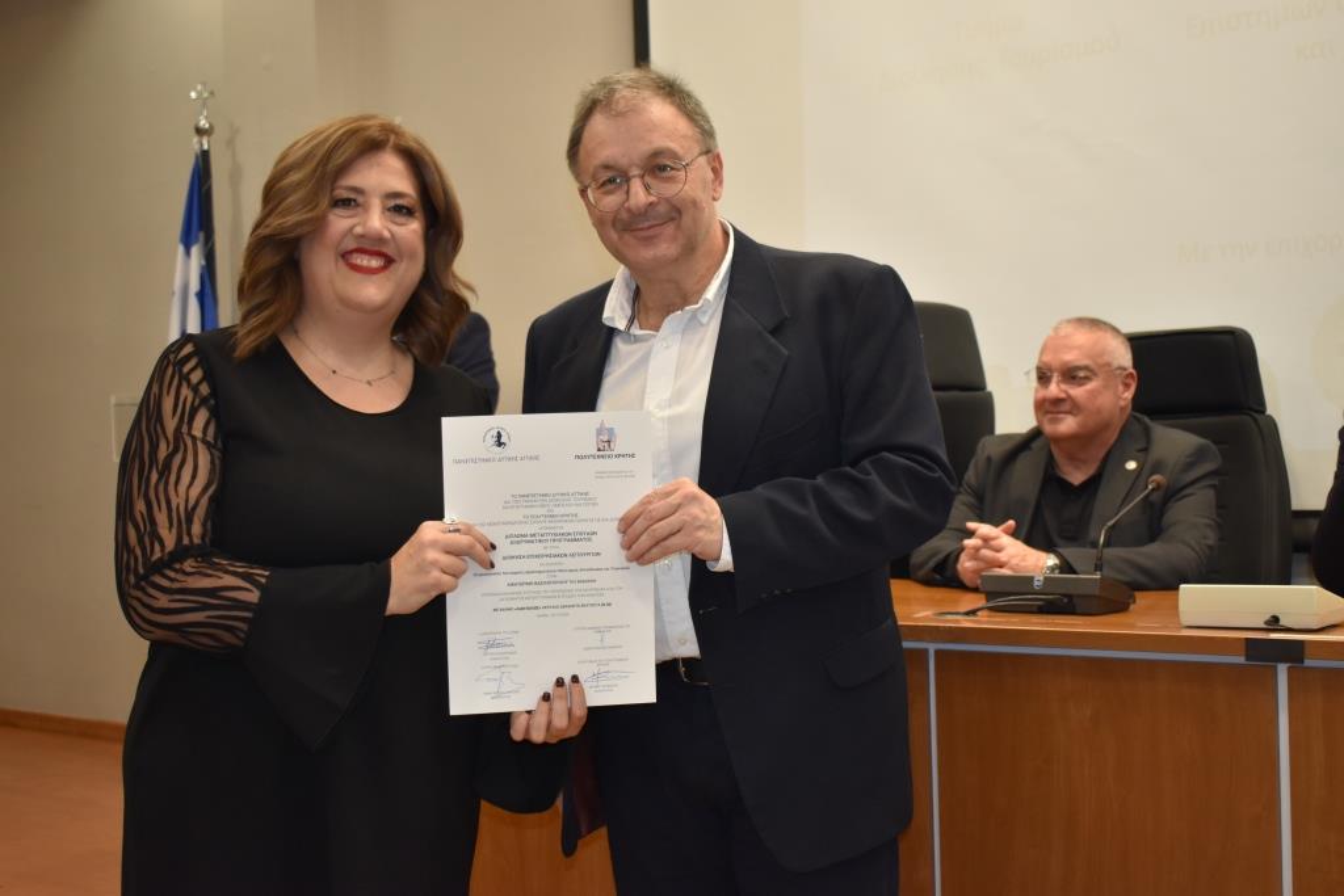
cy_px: 448
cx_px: 672
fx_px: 1736
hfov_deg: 42.3
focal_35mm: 46
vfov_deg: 29.0
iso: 1000
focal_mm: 31
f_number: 4.2
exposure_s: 1/125
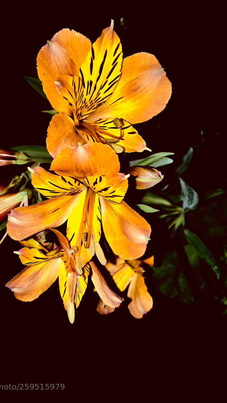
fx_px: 342
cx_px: 84
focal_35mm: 32
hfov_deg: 36.5
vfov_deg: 61.0
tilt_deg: -52.1
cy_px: 203
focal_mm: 4.15
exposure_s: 1/52
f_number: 2.2
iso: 25
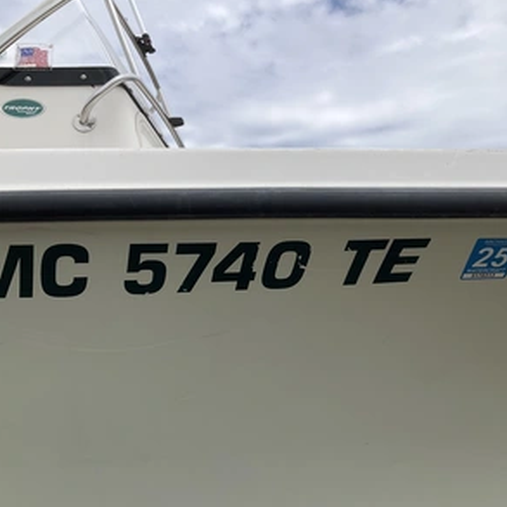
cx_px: 272
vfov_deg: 47.2
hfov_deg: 47.2
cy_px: 256
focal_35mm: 35
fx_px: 580
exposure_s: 1/1912
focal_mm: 3
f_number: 1.8
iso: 25
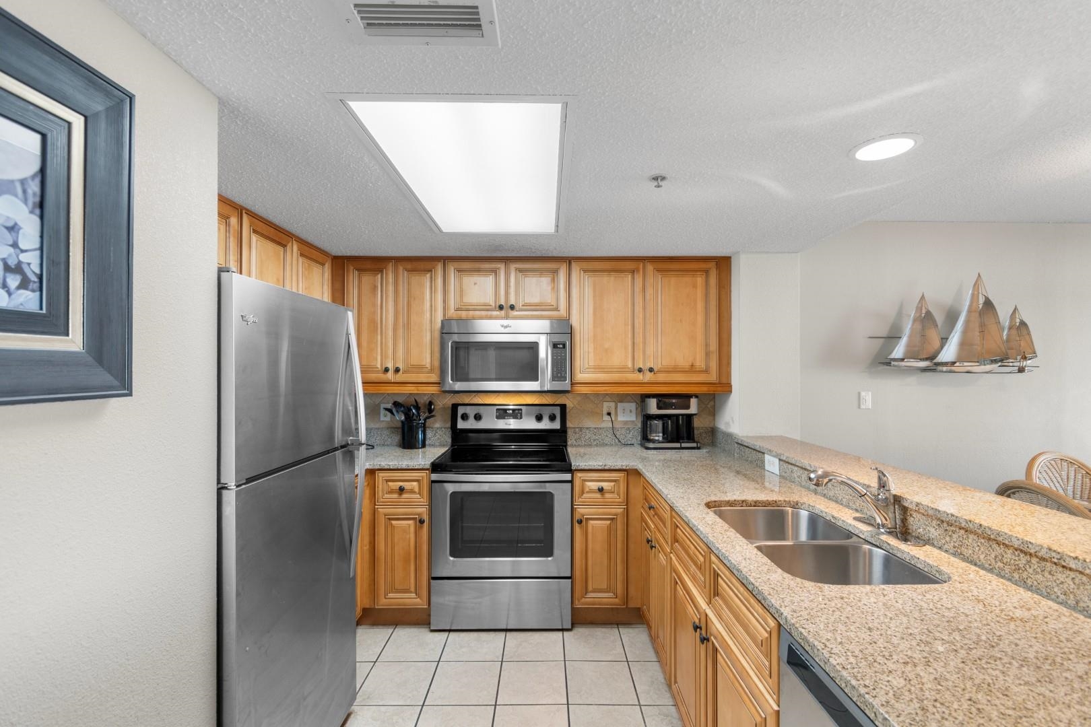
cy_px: 364
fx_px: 455
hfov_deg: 100.4
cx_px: 546
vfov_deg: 77.3
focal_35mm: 15
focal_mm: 10
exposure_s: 1/5
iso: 100
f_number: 4.5
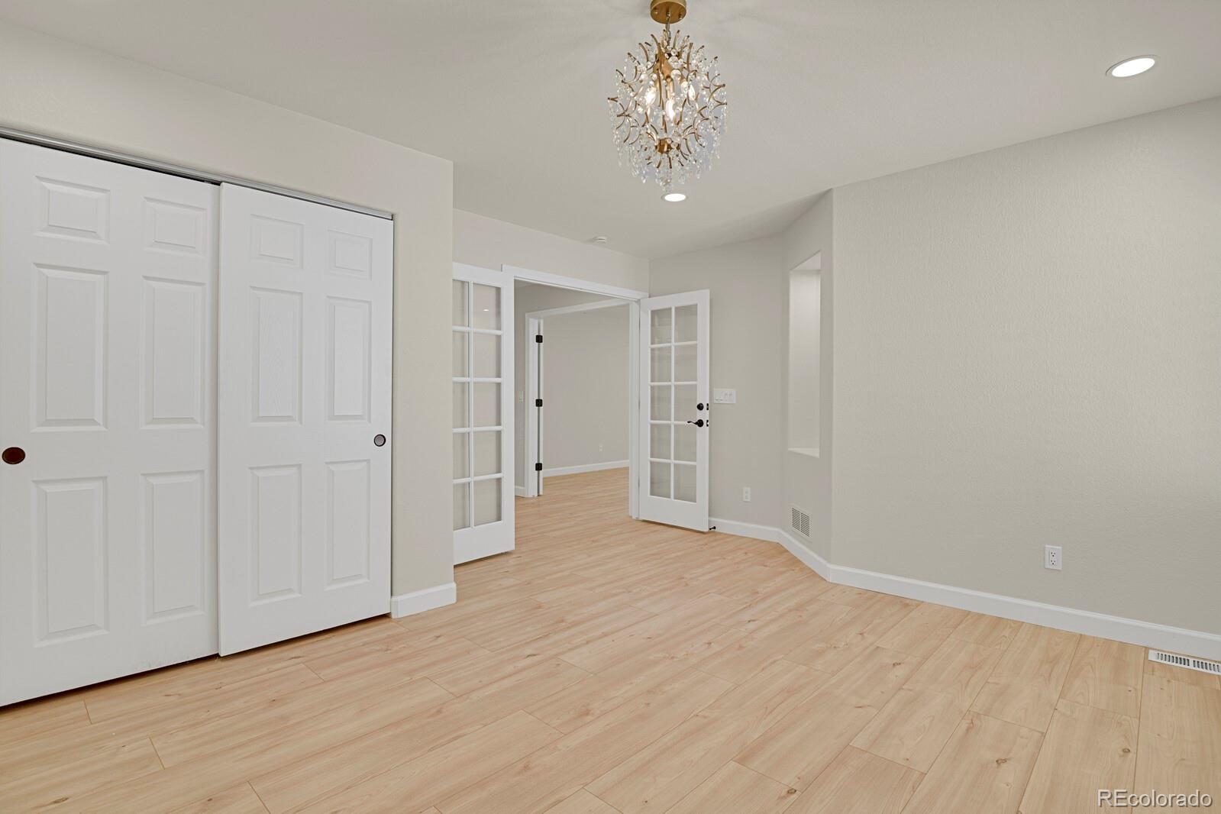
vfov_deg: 70.4
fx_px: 577
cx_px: 610
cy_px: 407
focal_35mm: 17
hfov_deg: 93.3
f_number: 8
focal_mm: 17
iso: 2800
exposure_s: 1/20
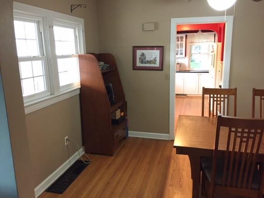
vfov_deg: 48.2
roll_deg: +0.1
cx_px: 132
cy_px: 99
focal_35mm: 29
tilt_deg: -13.3
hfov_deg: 61.7
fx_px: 221
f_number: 2.2
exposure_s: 1/15
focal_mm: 4.15
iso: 250
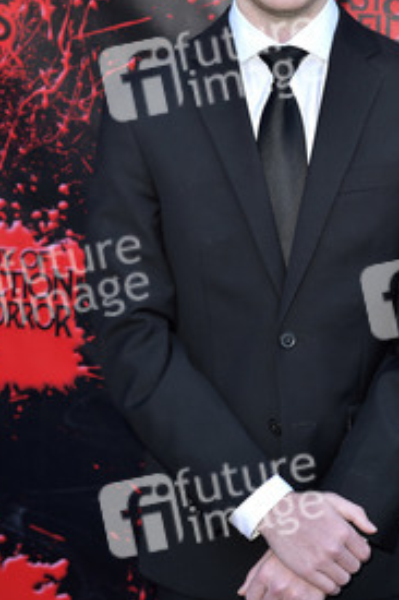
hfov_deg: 13.4
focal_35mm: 102
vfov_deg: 19.9
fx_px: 1698
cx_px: 276
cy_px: 179
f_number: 6.3
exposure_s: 1/250
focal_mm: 70
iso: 250
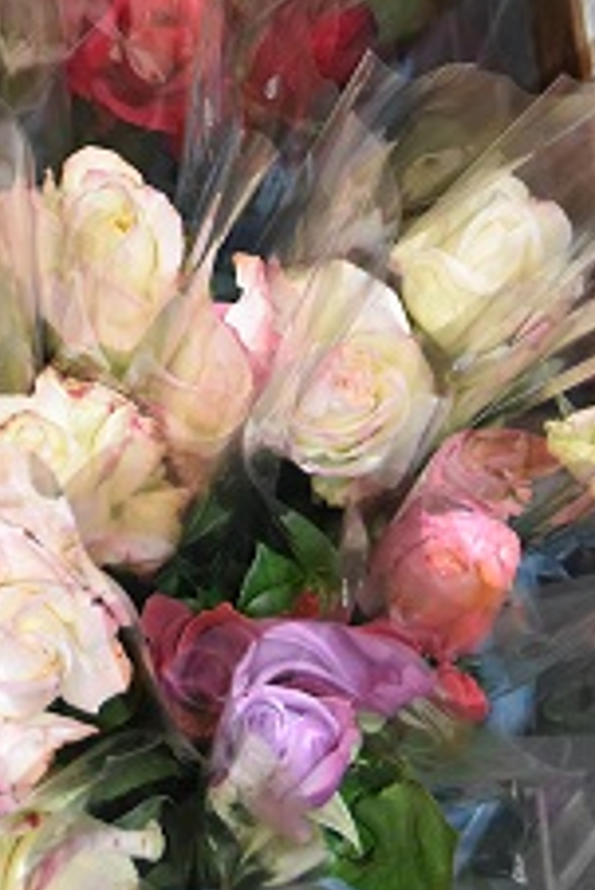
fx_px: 2656
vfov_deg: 18.5
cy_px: 4
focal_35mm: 107
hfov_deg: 12.7
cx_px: 75
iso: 1400
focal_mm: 27
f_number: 2.8
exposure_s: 1/60
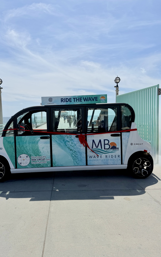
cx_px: 67
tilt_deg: -3.9
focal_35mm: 26
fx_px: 183
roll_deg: -0.4
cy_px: 128
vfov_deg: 70.4
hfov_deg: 47.4
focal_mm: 6.76
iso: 80
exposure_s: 1/11905
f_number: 1.78
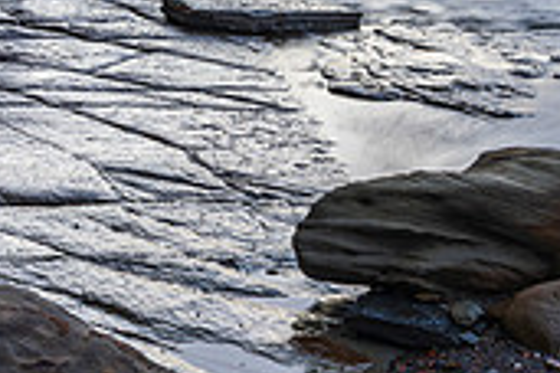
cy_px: -116
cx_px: 154
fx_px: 1524
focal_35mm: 98
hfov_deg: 20.7
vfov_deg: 13.4
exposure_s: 1.3
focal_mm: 28
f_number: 11
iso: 31
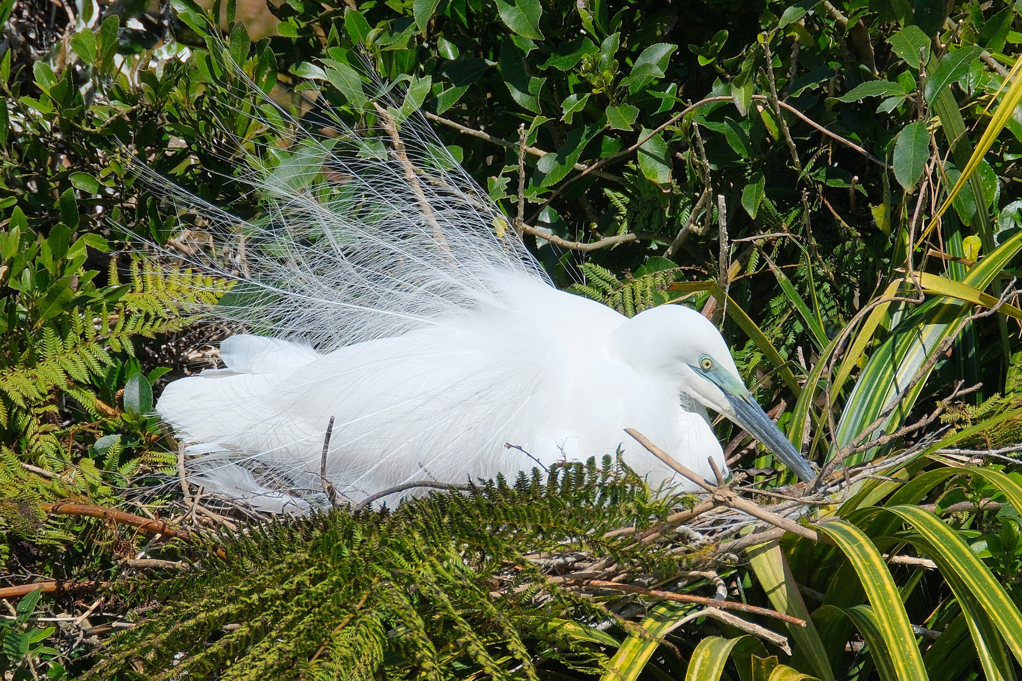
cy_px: 340
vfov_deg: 1.6
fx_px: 23846
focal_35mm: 840
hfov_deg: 2.5
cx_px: 511
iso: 640
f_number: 8
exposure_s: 1/1100
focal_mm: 560
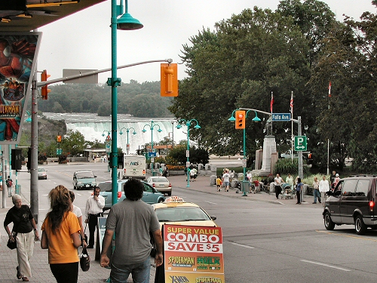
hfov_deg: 23.3
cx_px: 185
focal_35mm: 84
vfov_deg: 17.6
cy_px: 142
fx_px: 915
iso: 100
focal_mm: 17.4
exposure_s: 1/186
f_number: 4.1
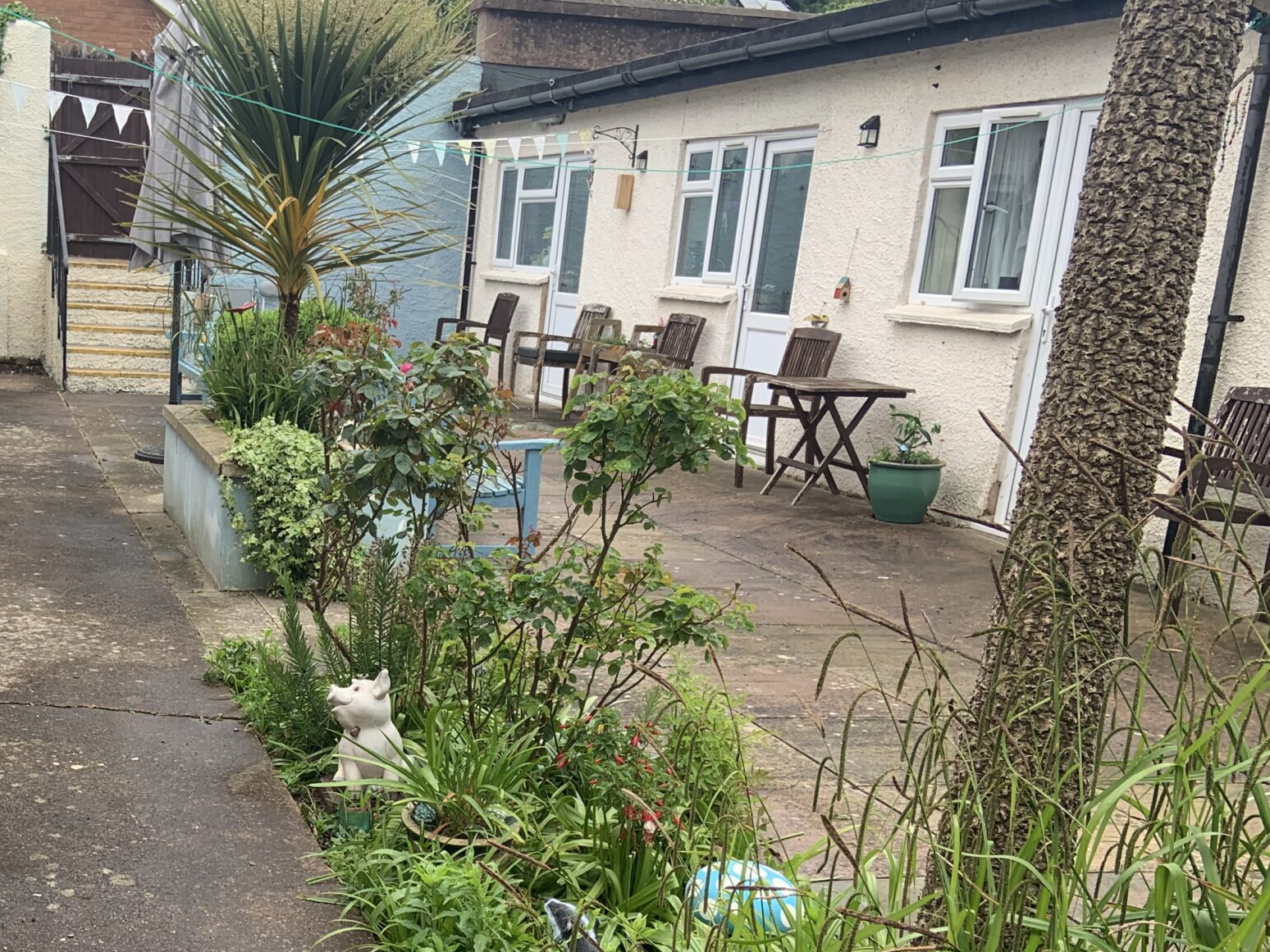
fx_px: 1578
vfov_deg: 33.1
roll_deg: -3.0
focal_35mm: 43
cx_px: 250
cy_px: 691
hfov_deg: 41.9
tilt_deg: -14.0
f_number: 1.8
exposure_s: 1/474
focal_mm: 4.25
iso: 25
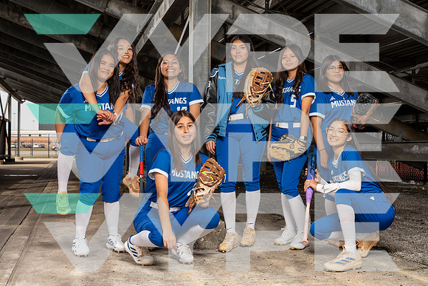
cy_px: 143
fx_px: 535
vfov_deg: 29.9
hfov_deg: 43.6
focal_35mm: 45
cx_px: 214
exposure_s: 1/200
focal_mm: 45
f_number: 8
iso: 200
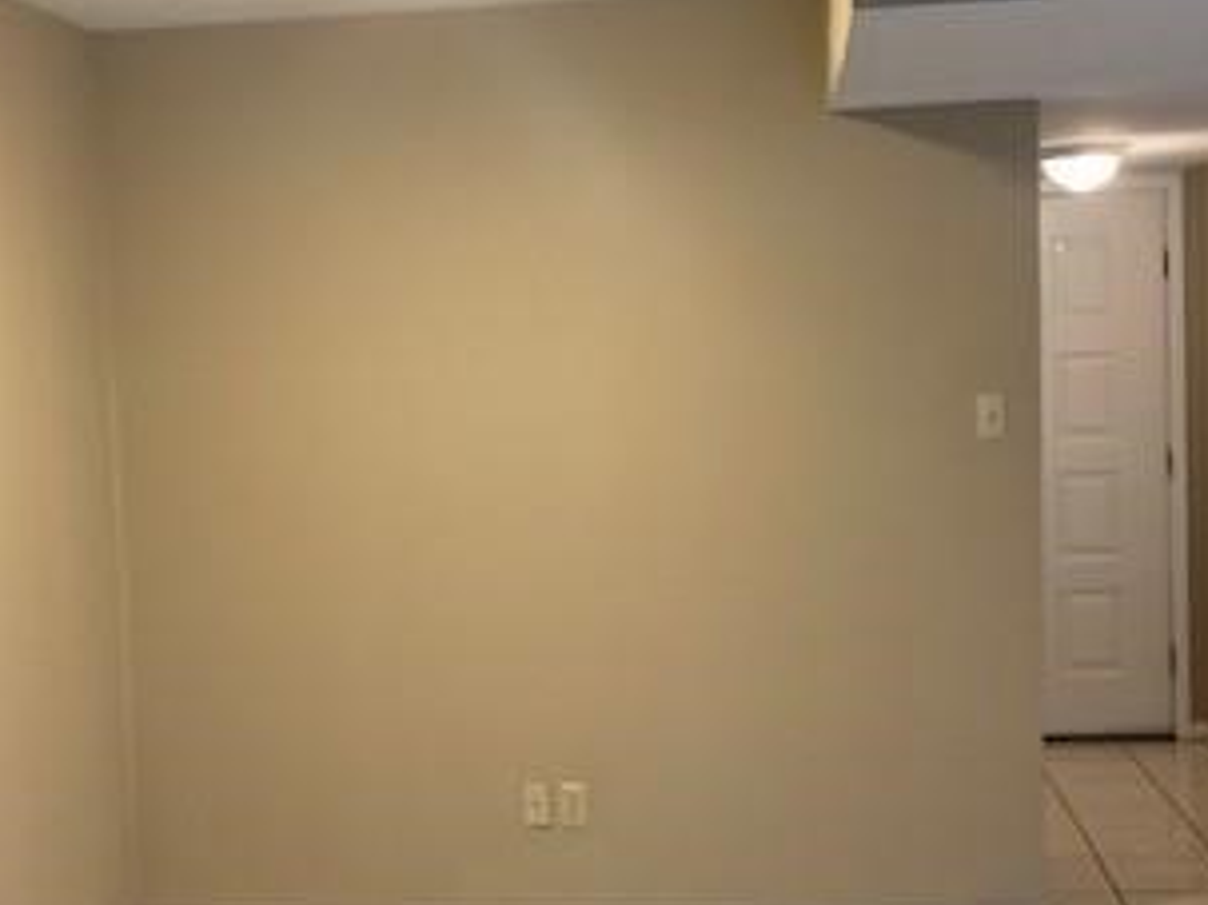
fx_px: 1919
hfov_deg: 34.9
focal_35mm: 55
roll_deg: +3.4
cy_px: 538
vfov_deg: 26.5
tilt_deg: -7.0
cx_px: 530
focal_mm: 4.25
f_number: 1.8
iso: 160
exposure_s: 1/60
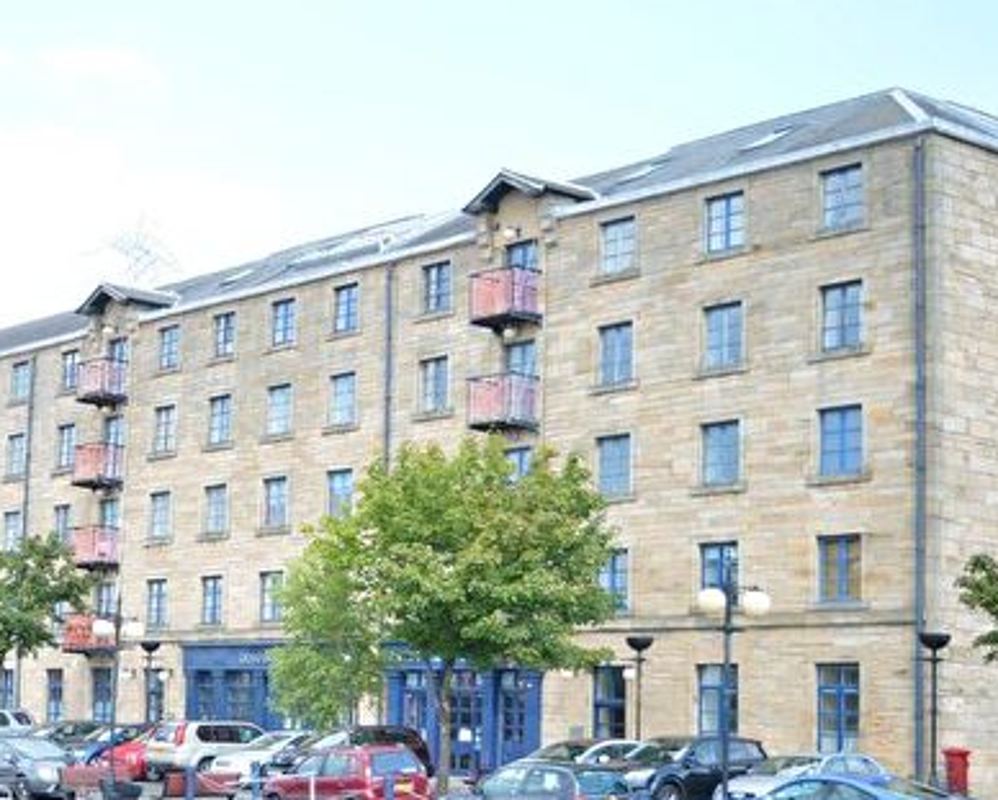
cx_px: 111
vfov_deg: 21.5
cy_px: 499
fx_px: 2099
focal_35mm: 71
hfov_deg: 25.9
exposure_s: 1/200
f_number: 4.2
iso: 100
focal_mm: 28
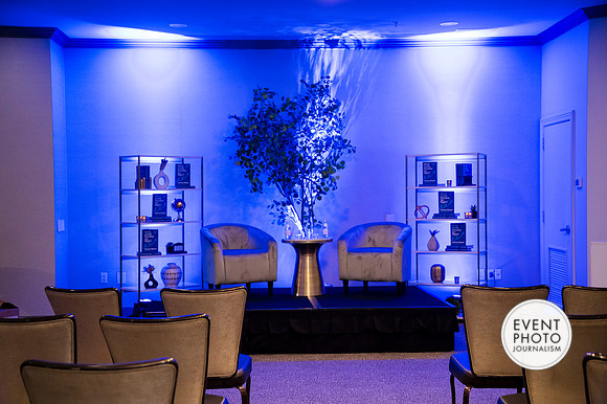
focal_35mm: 52
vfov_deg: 26.0
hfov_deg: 38.2
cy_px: 202
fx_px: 876
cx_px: 304
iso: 4000
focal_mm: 52
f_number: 4
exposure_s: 1/200
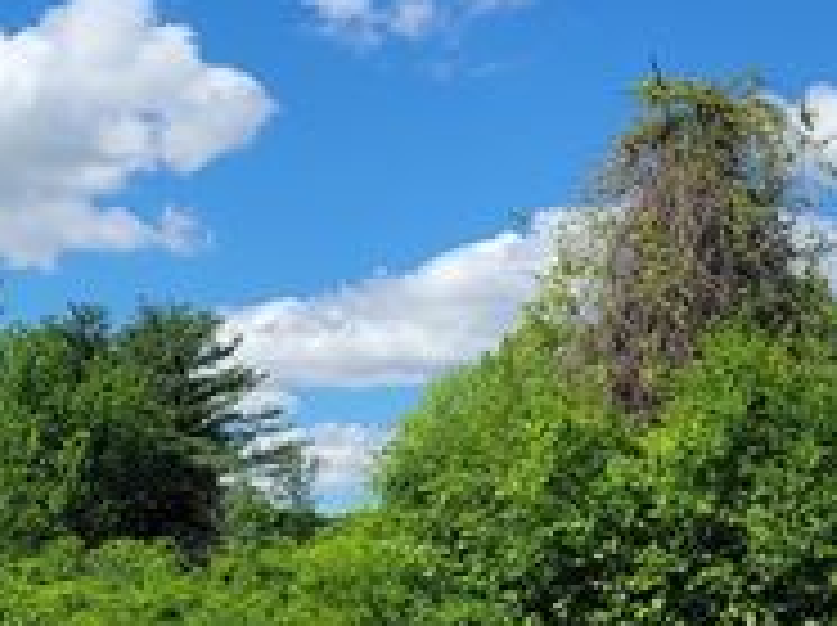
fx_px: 1690
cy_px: 403
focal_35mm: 70
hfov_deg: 25.8
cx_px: -72
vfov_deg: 20.9
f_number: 1.8
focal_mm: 5.4
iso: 40
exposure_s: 1/2913
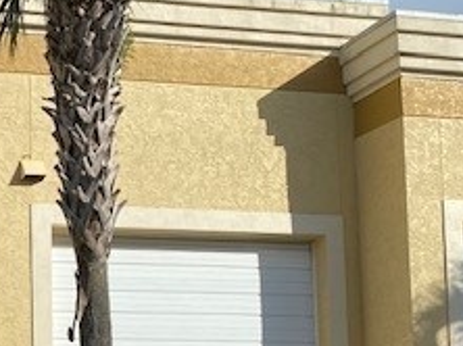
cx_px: -98
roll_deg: -0.3
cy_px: 394
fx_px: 1002
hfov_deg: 23.7
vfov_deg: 18.7
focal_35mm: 75
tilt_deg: +3.3
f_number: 1.8
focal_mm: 4.25
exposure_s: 1/4808
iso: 32
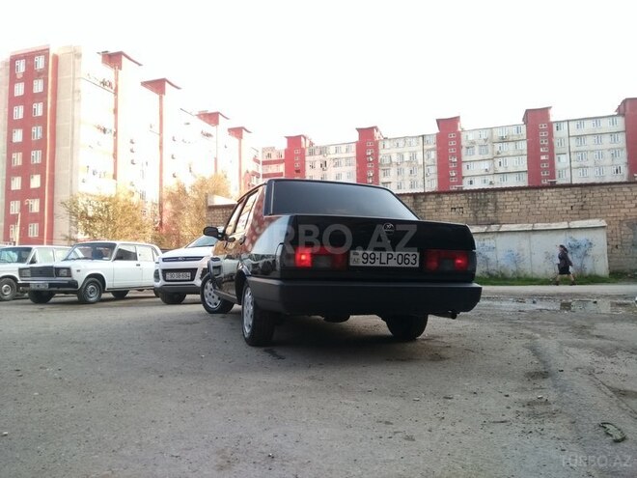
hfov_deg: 79.0
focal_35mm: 21
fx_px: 386
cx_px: 318
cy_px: 239
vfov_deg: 63.4
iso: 100
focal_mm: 3.57
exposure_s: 1/210
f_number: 2
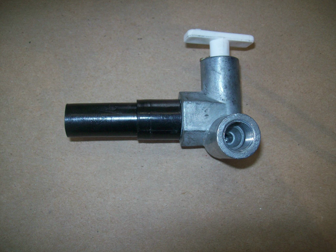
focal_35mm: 36
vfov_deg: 39.7
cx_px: 168
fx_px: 349
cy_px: 126
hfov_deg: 51.4
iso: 80
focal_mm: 6
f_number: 2.7
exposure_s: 1/64
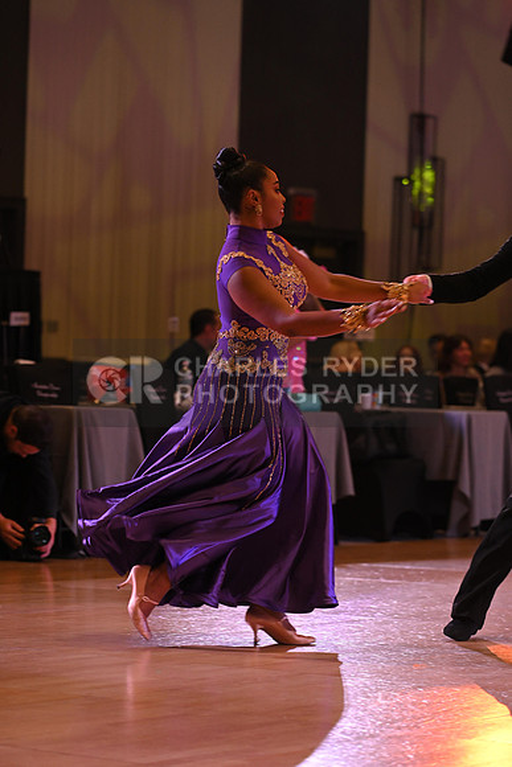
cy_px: 384
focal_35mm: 145
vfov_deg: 14.2
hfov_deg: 9.5
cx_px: 256
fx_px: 3091
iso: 1600
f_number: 5
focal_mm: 145
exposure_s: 1/250
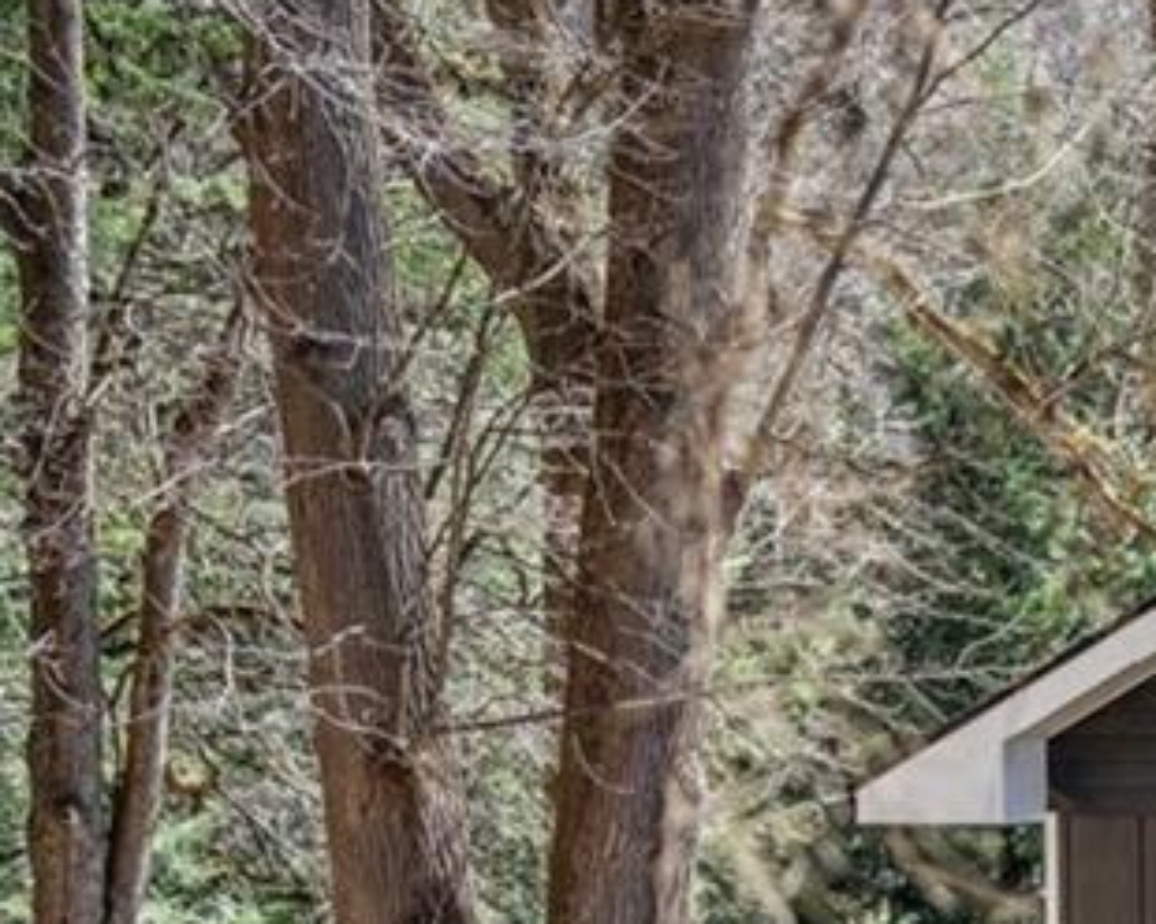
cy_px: 874
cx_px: 1842
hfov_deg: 11.8
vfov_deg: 9.9
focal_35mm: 155
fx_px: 5303
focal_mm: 50
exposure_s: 1/4000
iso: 400
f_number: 1.8
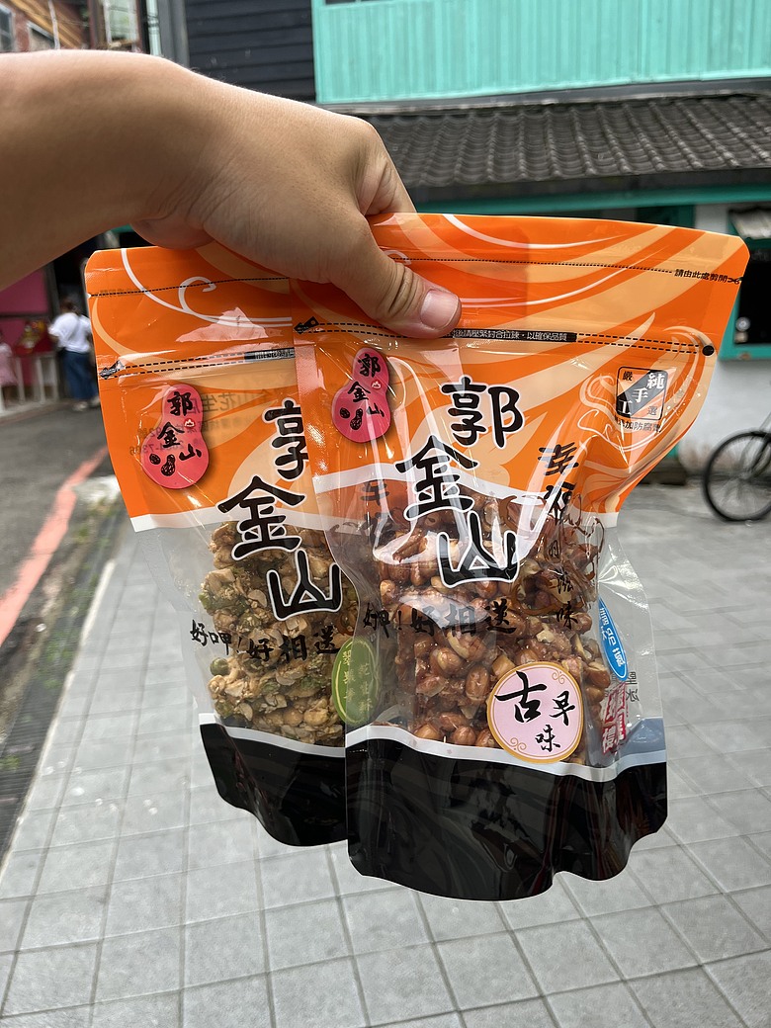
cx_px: 386
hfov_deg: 53.1
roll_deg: +2.3
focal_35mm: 26
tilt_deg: -15.7
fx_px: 772
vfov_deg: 67.3
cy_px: 514
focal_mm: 5.1
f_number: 1.6
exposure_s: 1/120
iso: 40
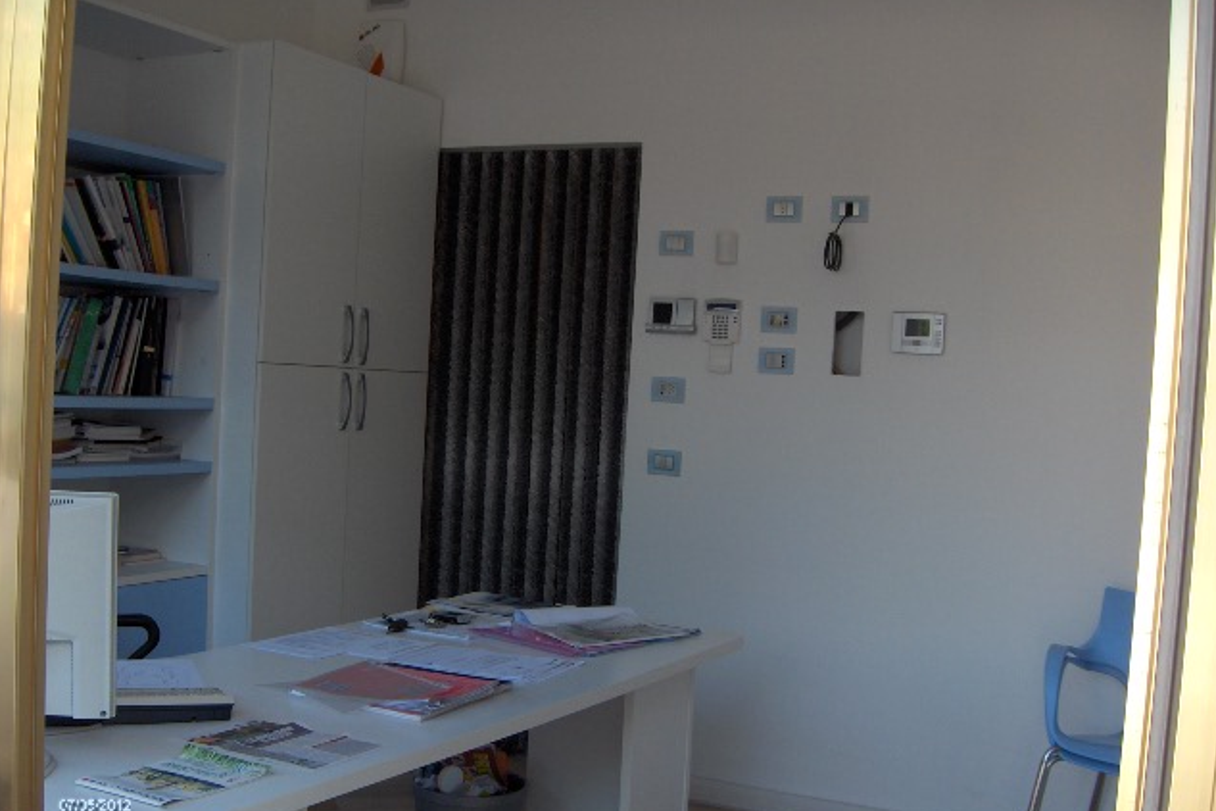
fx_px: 1385
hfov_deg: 47.4
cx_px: 613
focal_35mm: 41
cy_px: 438
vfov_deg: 32.6
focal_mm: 8
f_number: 2.8
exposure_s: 1/165
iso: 100
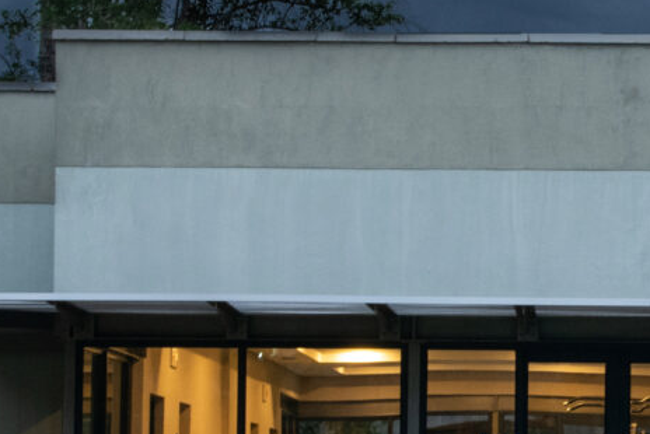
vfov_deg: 7.1
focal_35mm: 193
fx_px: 3487
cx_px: 643
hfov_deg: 10.6
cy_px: 328
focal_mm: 35
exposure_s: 1/13
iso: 500
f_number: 13
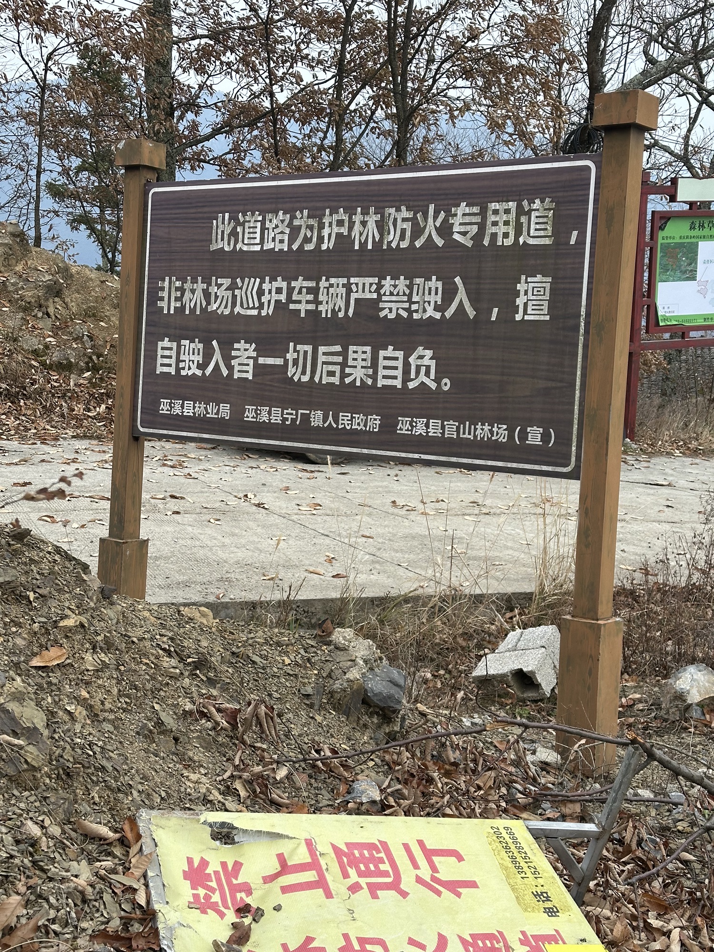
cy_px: 476
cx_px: 357
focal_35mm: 48
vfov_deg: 39.7
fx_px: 1320
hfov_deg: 30.3
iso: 64
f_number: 1.78
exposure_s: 1/623
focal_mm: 6.86
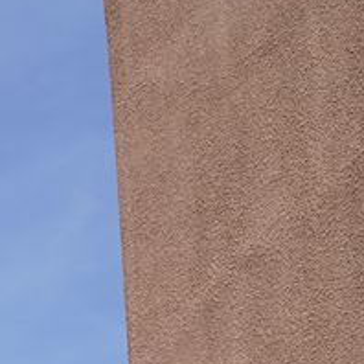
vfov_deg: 7.7
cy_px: 969
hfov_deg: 7.1
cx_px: -912
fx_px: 2451
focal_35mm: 206
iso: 100
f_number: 16
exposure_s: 1/100
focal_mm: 24
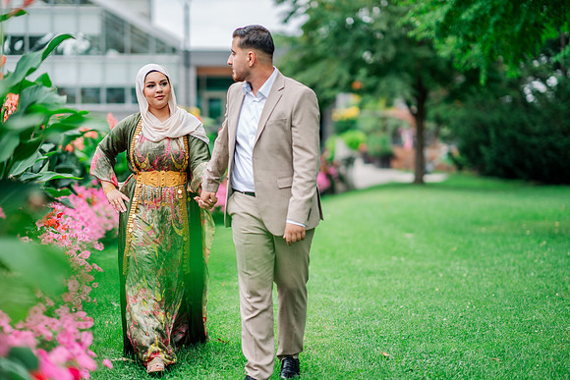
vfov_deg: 16.1
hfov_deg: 23.9
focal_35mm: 85
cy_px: 190
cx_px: 285
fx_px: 1346
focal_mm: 85
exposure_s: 1/2500
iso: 100
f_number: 1.4
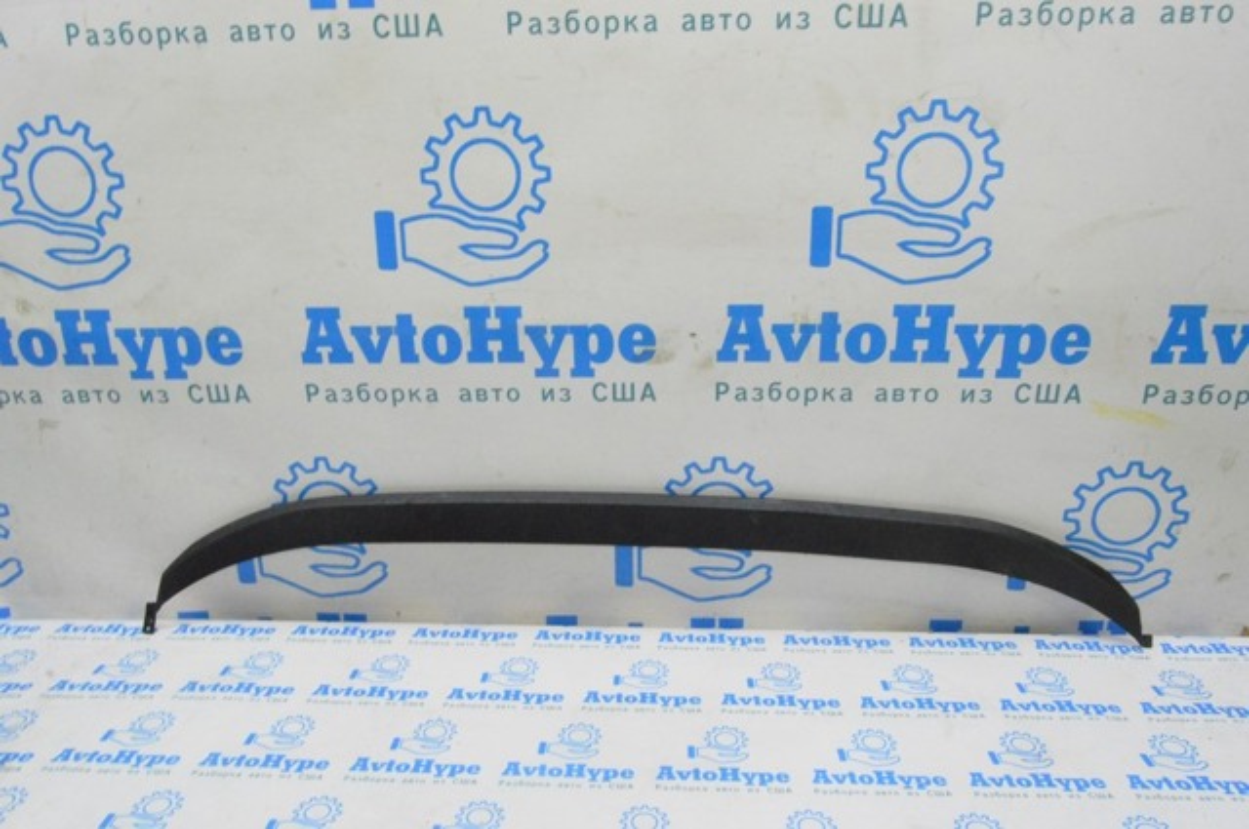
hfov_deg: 67.4
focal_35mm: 27
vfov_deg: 47.8
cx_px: 624
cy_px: 414
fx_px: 936
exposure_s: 1/20
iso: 6400
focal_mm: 18
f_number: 20
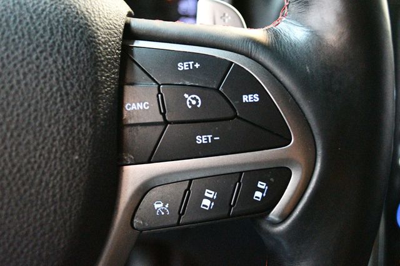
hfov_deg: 49.6
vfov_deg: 34.2
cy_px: 133
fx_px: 433
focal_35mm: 39
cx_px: 200
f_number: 4.2
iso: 12800
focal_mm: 26
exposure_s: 1/40
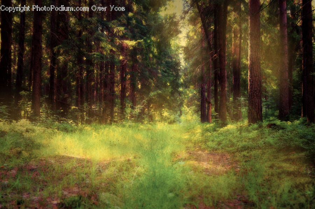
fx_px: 459
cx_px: 158
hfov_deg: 37.9
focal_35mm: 52
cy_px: 104
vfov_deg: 25.7
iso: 400
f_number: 4.5
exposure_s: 1/60
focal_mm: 35
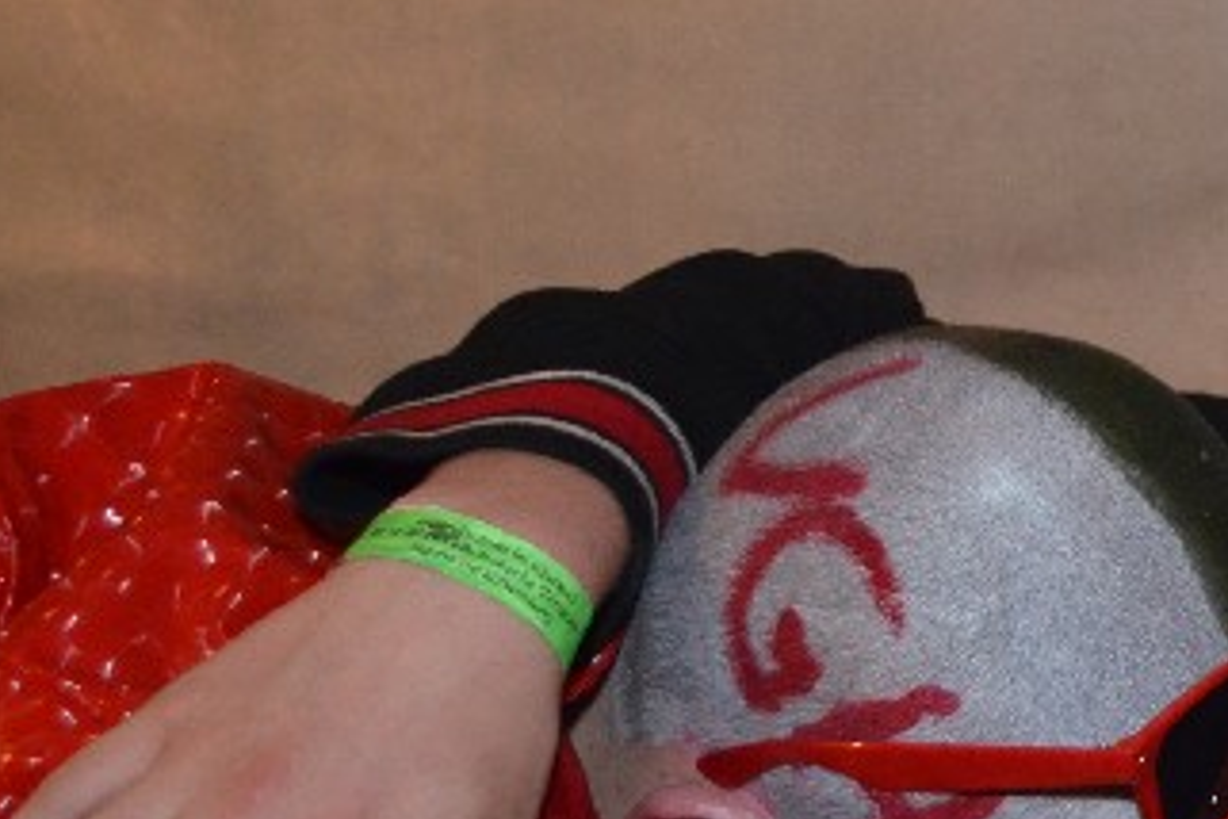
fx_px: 3581
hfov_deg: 17.8
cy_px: 432
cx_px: 1725
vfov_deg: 13.0
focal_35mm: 105
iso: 1800
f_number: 4
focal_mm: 22
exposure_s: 1/60
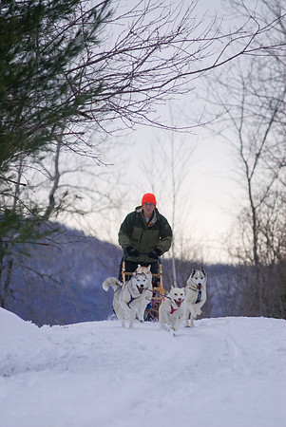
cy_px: 214
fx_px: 3567
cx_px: 143
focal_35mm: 300
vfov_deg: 6.9
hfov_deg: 4.6
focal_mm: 200
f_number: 3.5
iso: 500
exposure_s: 1/200
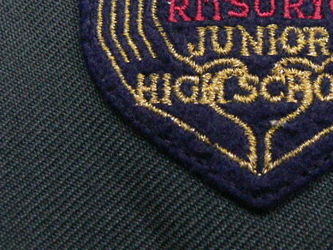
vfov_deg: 16.0
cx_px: 230
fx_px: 866
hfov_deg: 21.7
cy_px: -11
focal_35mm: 90
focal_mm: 7.4
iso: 200
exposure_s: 1/13
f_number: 2.8
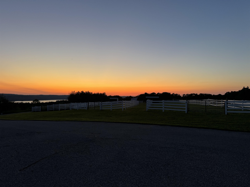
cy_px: 94
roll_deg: -0.3
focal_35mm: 24
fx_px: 173
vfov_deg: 56.8
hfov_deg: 71.6
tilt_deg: +0.1
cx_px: 125
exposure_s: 1/116
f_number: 1.78
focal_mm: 6.76
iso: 200
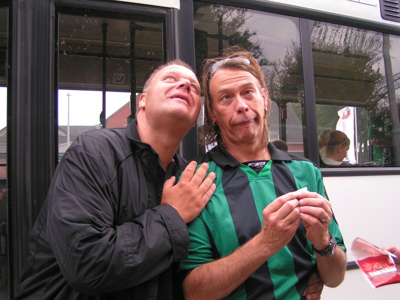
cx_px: 200
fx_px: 439
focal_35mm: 38
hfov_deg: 49.0
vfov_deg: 37.7
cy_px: 150
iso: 50
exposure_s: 1/80
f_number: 2.8
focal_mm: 5.8
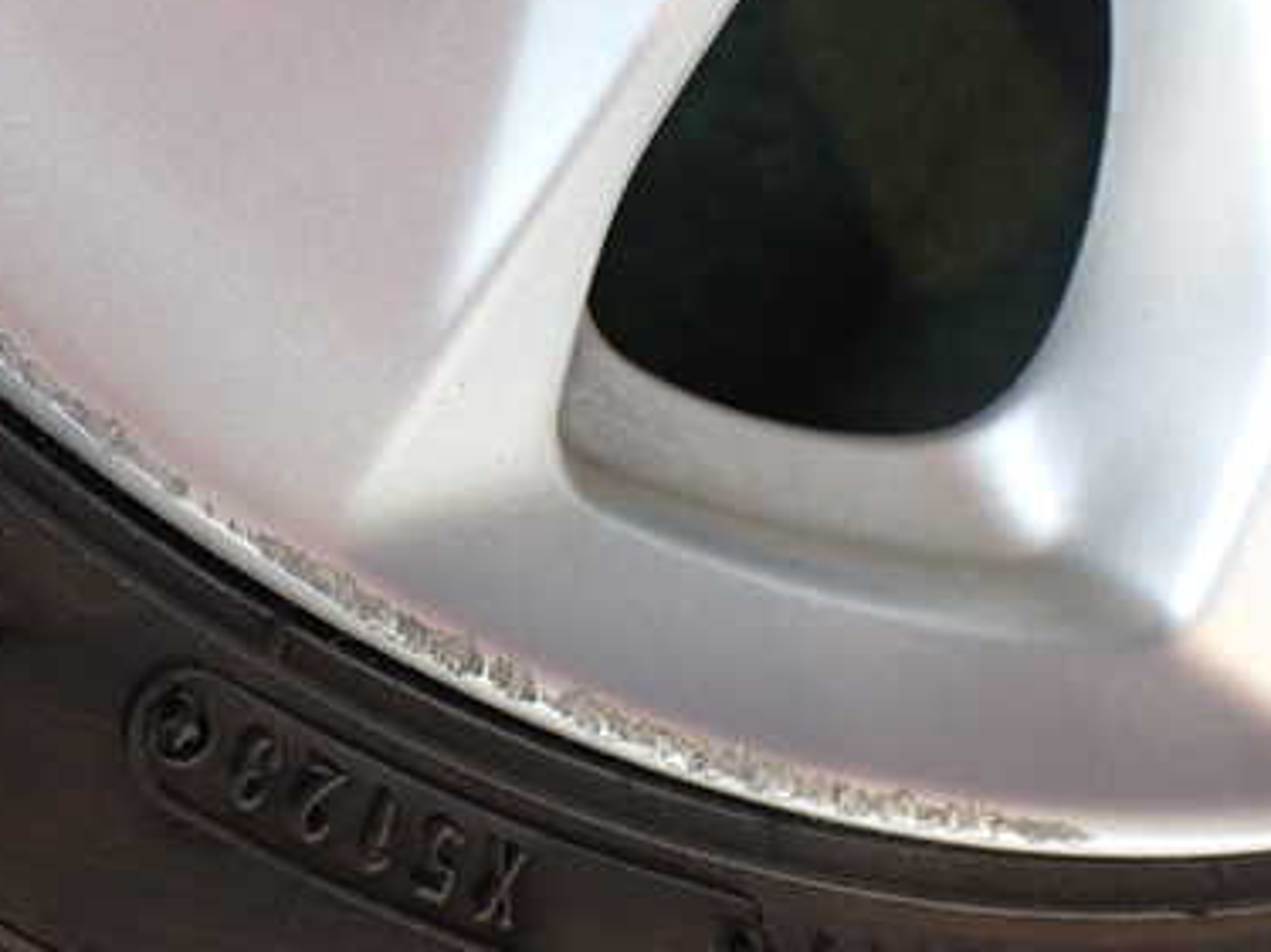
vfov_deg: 30.2
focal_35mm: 48
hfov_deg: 38.9
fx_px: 1762
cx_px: 369
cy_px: 413
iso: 250
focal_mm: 5.4
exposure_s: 1/125
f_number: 2.3
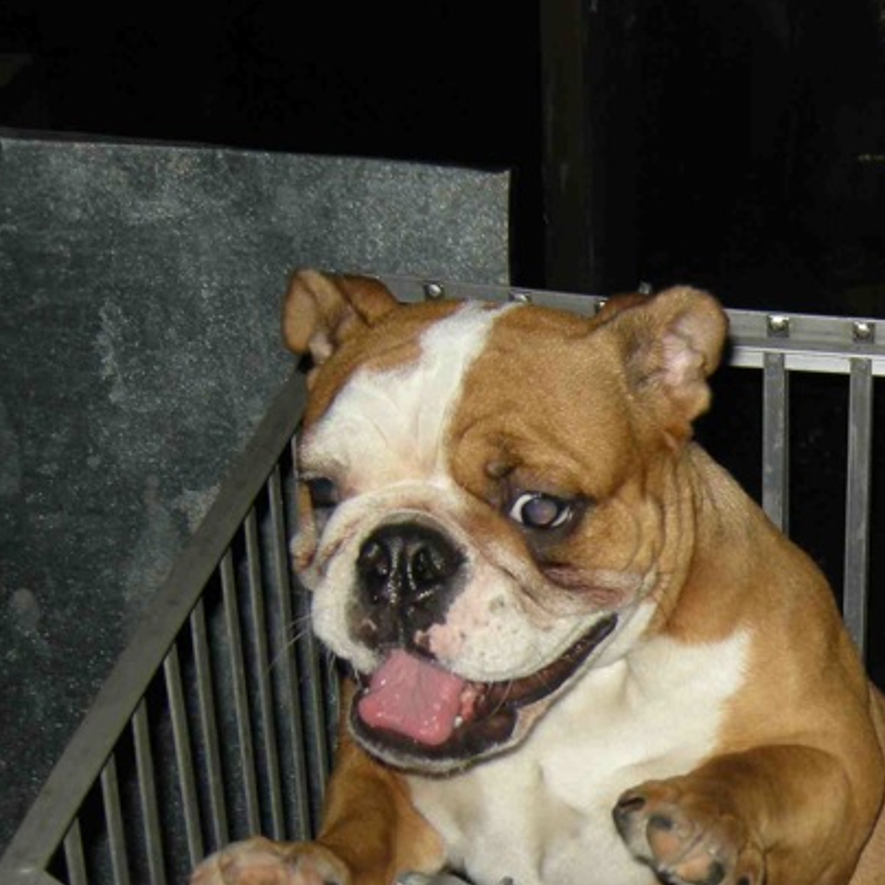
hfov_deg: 17.8
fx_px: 2661
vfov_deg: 18.2
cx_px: 1104
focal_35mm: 92
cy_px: 964
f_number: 2.7
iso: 64
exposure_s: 1/60
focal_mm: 7.5
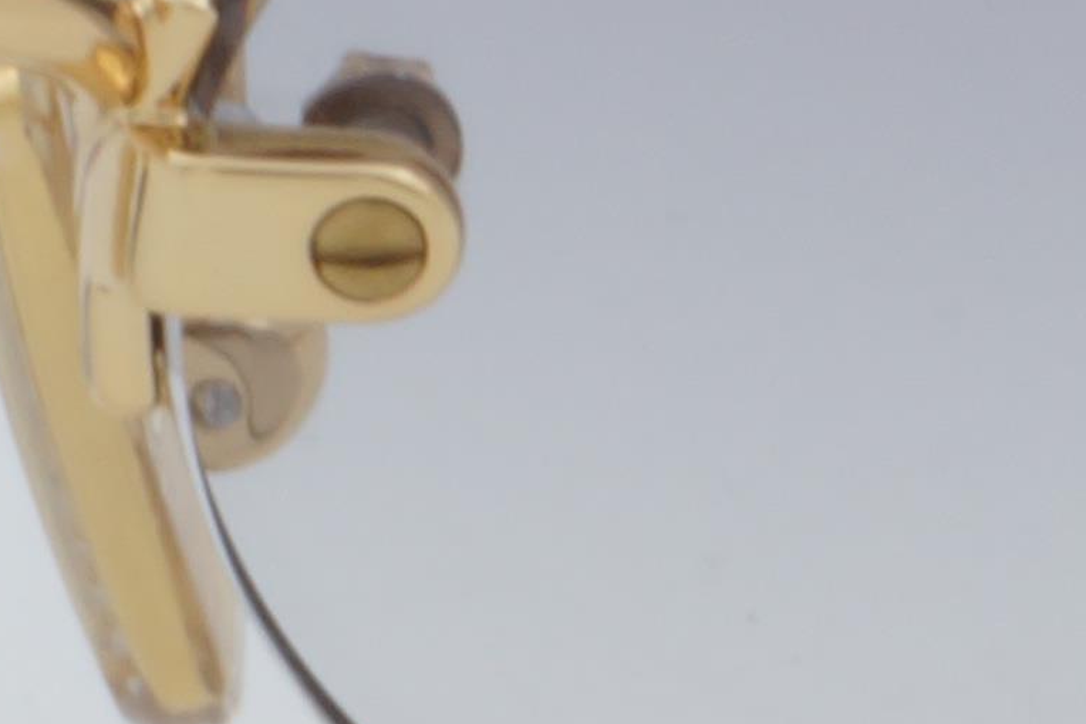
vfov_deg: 2.1
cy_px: -171
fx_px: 19540
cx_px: -461
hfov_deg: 3.2
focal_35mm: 648
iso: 100
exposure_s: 1/4
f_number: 32
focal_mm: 55
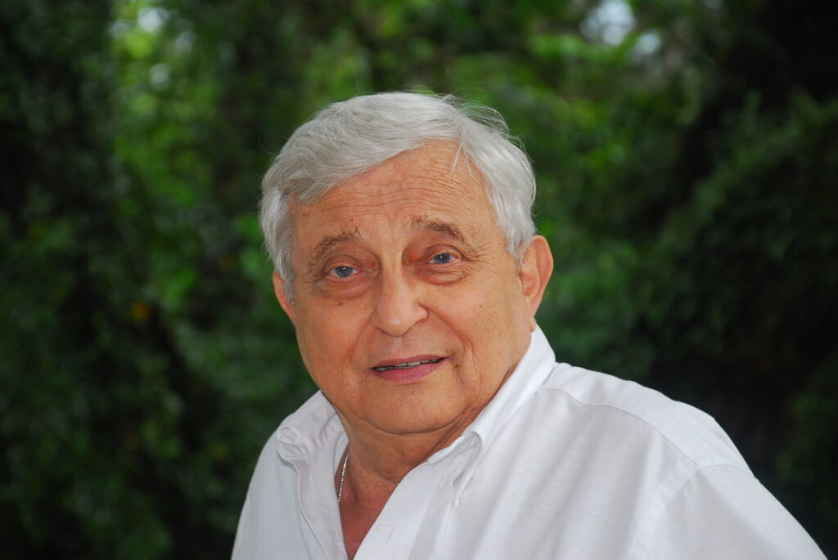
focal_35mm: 135
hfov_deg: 15.2
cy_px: 280
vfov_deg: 10.2
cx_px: 419
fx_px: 3146
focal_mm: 90
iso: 100
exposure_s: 1/60
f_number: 5.6
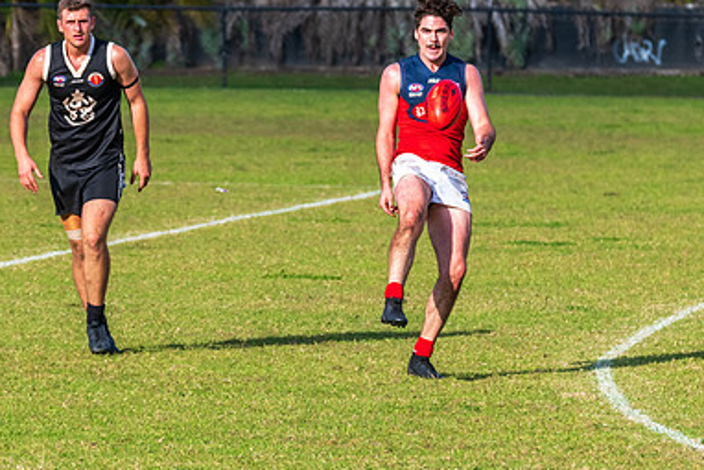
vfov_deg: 2.6
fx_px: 10309
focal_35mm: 527
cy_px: 213
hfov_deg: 3.9
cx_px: 369
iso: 800
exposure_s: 1/1250
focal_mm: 260
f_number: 9
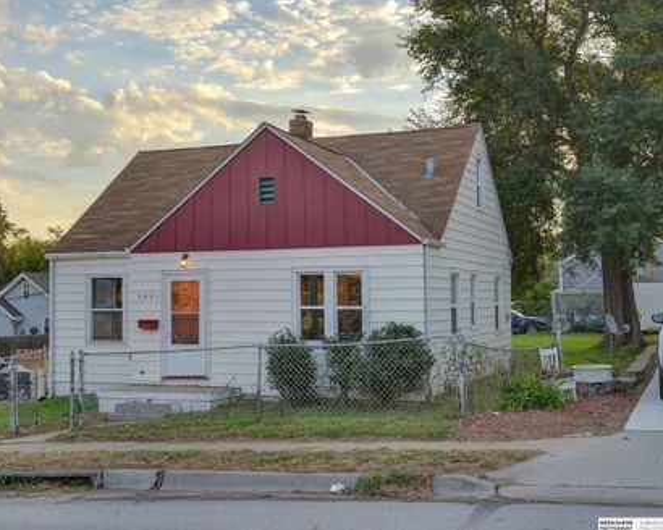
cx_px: 268
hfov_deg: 45.6
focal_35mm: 40
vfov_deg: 37.3
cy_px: 267
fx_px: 785
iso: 125
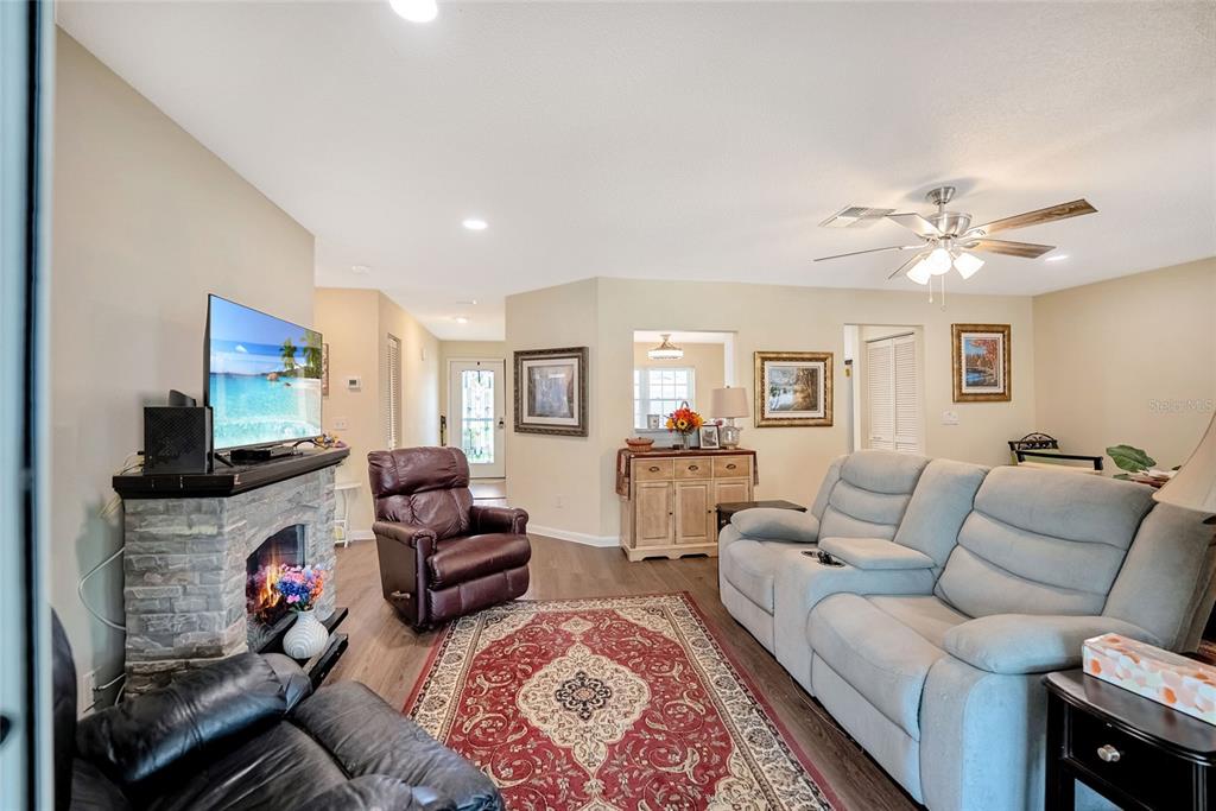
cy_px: 406
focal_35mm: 14
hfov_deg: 104.2
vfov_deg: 81.2
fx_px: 473
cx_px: 608
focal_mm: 14
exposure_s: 1/3200
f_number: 3.5
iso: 1600
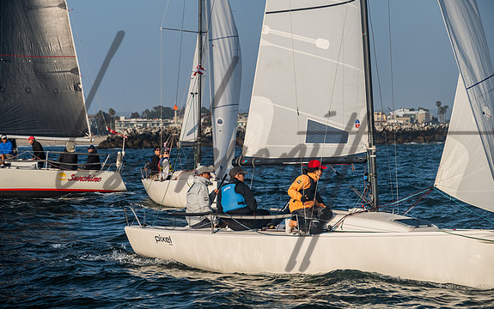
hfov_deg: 14.0
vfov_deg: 8.8
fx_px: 2007
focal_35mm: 149
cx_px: 247
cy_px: 153
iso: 400
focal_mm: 145
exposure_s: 1/1000
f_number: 8
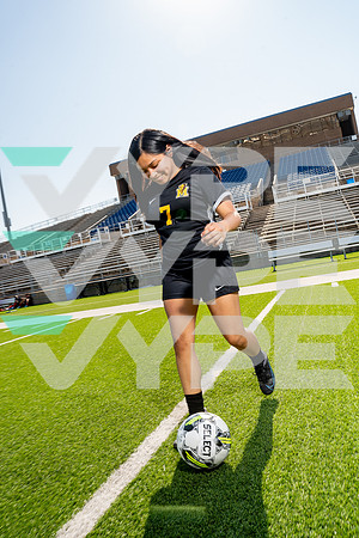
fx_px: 404
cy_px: 269
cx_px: 180
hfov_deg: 47.9
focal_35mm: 27
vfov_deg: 67.4
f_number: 11
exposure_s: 1/250
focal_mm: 27
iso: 320
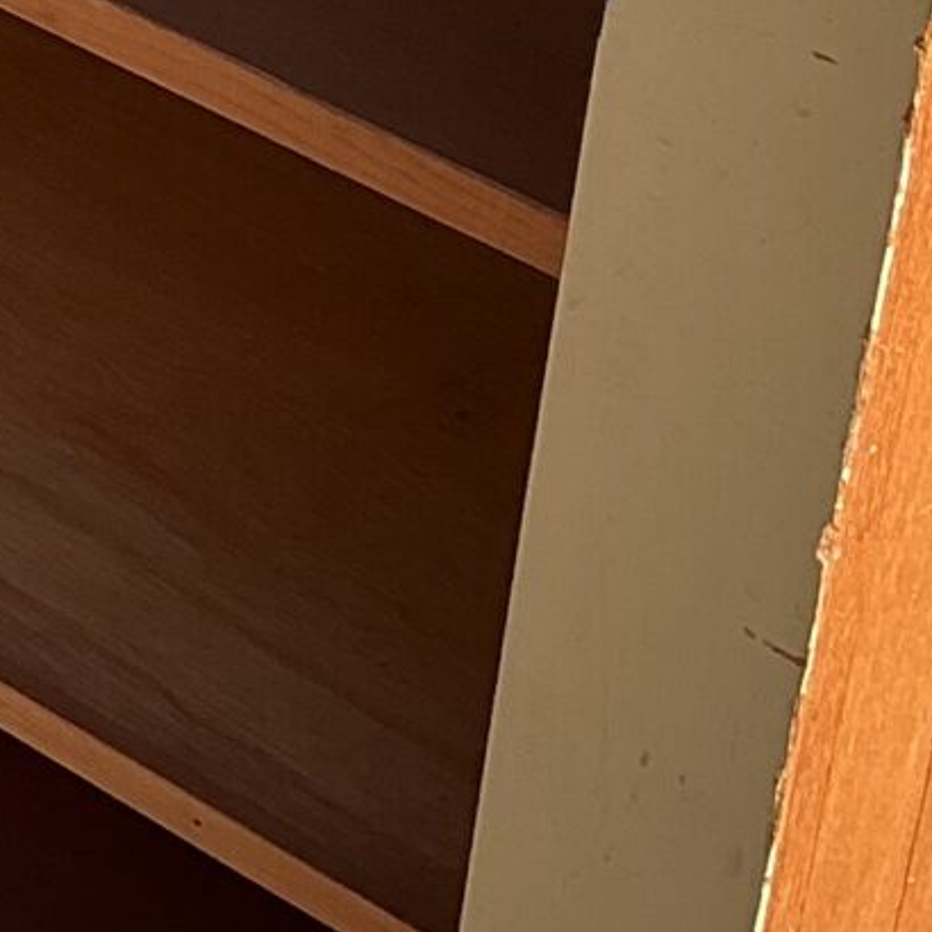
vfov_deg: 10.8
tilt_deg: -28.3
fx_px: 4874
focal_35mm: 160
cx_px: -507
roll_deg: +0.3
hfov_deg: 10.5
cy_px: -98
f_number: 1.8
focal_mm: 3
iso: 25
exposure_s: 1/792
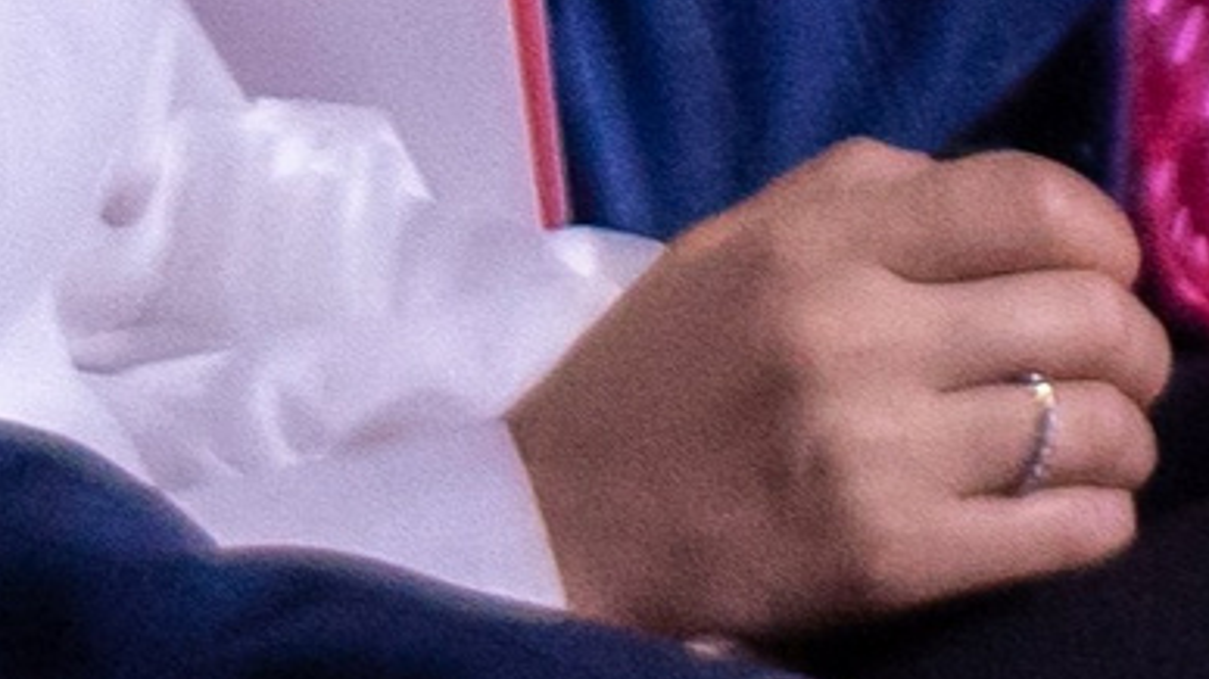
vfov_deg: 1.4
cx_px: -2806
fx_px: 27498
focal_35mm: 858
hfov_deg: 2.5
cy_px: -1105
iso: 4000
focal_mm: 75
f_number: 3.5
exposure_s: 1/100
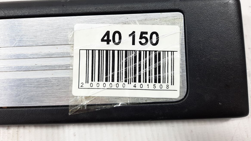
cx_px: 126
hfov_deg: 67.9
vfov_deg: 41.1
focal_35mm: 28
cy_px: 48
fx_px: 186
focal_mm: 4.6
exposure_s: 1/50
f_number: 2
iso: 50
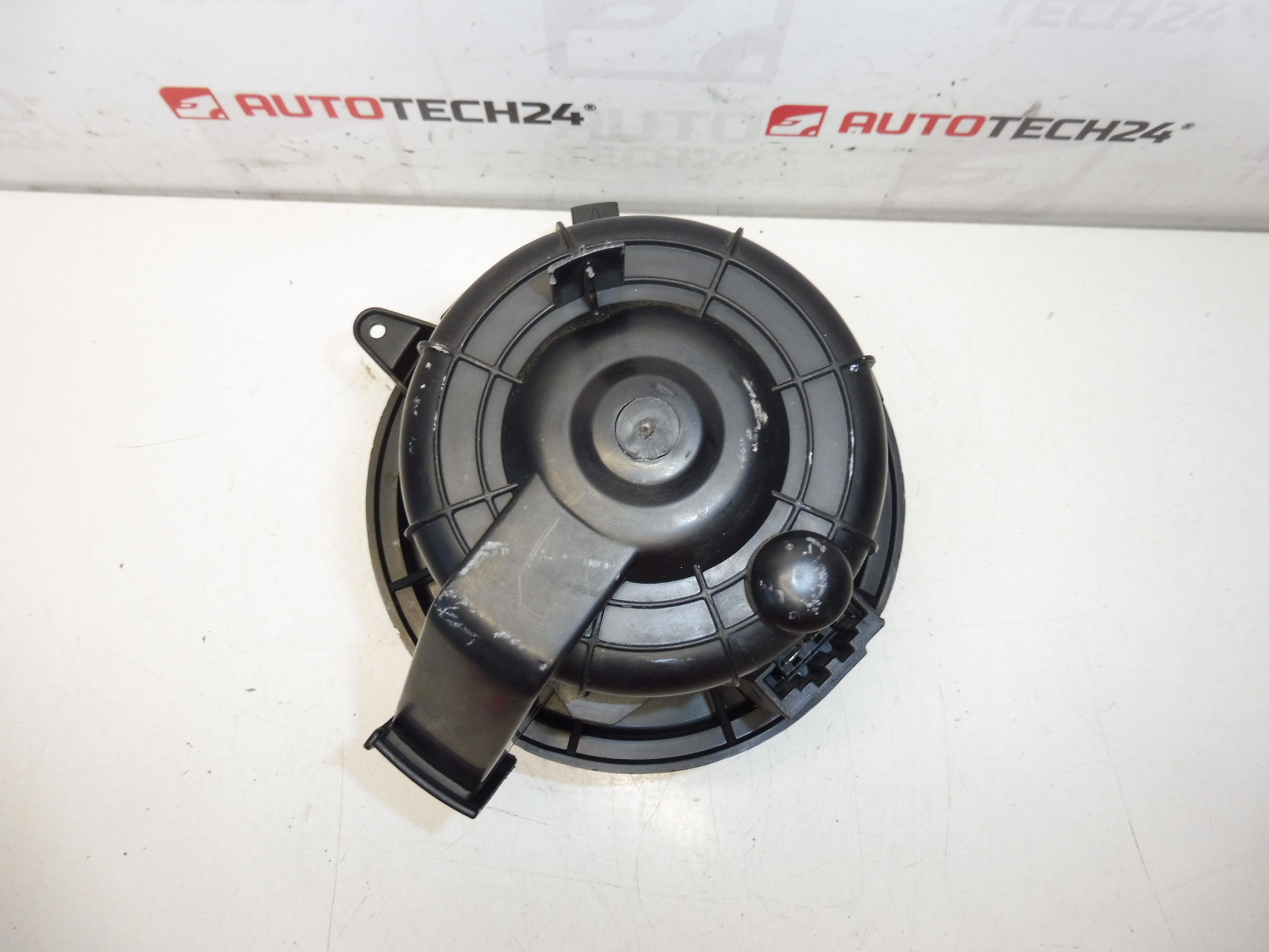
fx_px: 880
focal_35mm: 24
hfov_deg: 71.6
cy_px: 476
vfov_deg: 56.8
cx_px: 634
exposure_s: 1/60
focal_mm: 4.3
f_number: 3.5
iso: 200
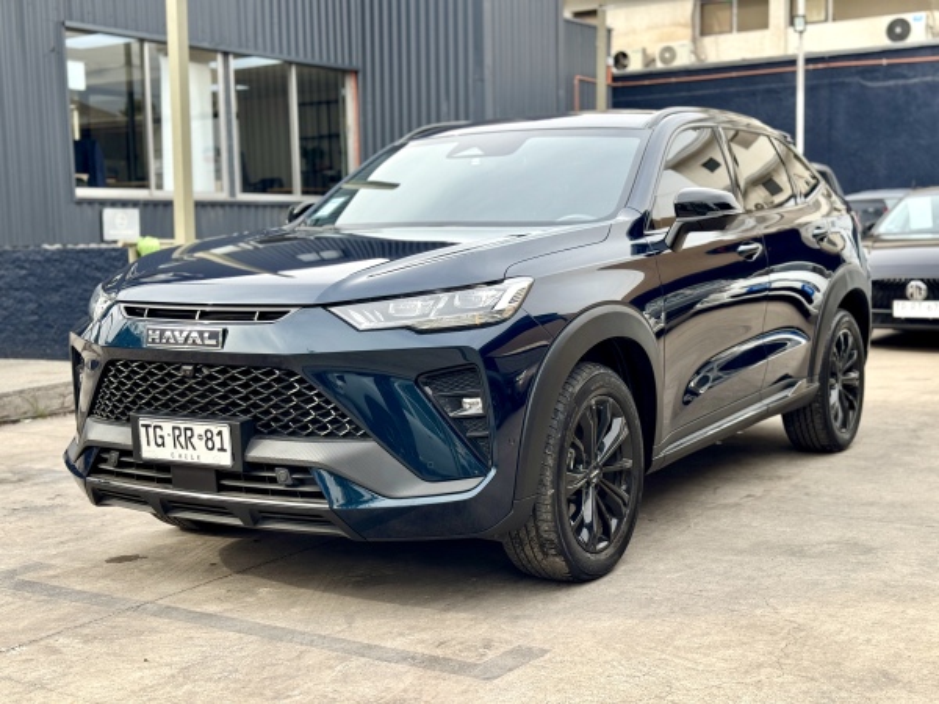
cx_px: 470
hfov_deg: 39.7
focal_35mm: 48
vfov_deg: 30.3
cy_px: 352
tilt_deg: -5.0
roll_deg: +1.5
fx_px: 1302
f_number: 1.78
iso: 64
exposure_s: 1/1114
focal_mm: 6.76
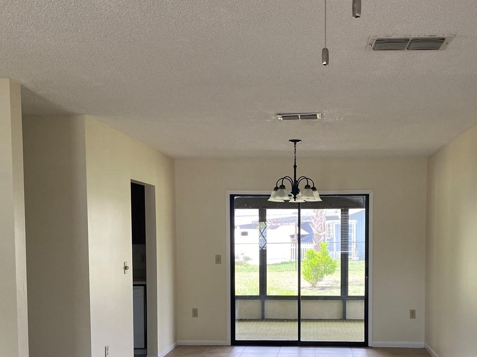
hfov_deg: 47.4
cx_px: 304
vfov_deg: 36.0
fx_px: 537
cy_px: 266
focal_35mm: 39
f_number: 1.8
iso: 100
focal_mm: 4.25
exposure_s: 1/121
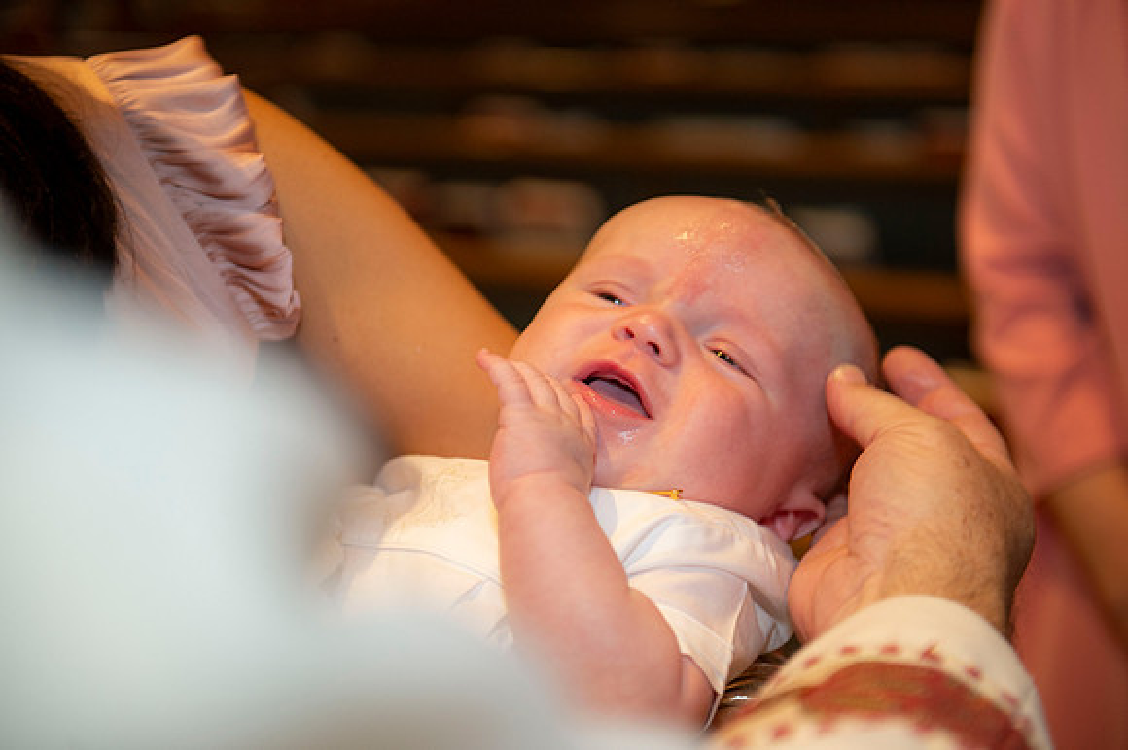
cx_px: 564
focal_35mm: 70
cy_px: 375
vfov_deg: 19.4
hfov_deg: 28.9
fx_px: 2192
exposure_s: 1/100
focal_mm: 70
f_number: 3.2
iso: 1000
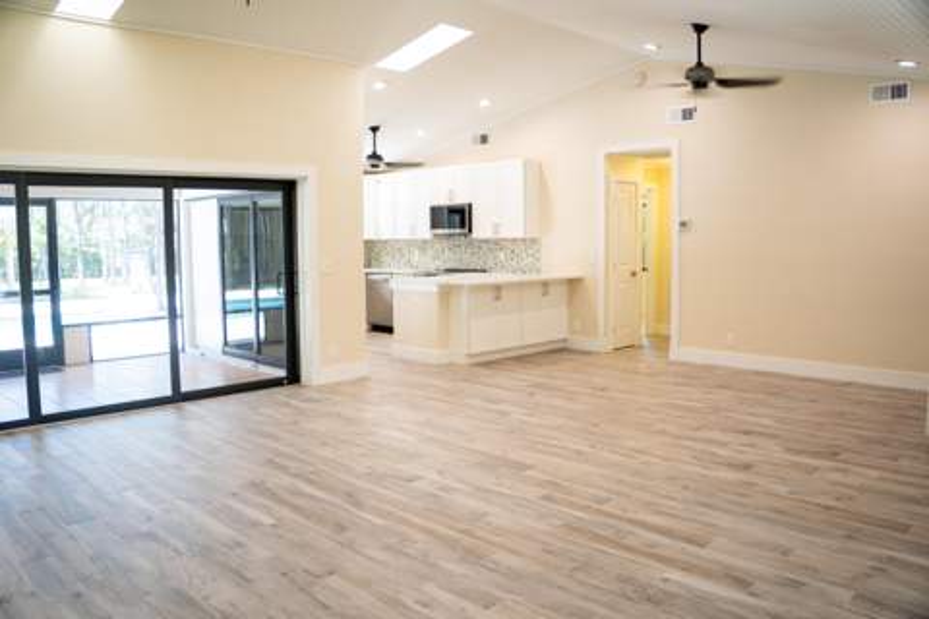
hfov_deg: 64.8
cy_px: 310
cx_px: 464
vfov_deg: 45.9
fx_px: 732
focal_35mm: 28
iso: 100
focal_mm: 18.9
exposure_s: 1/20
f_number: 2.8
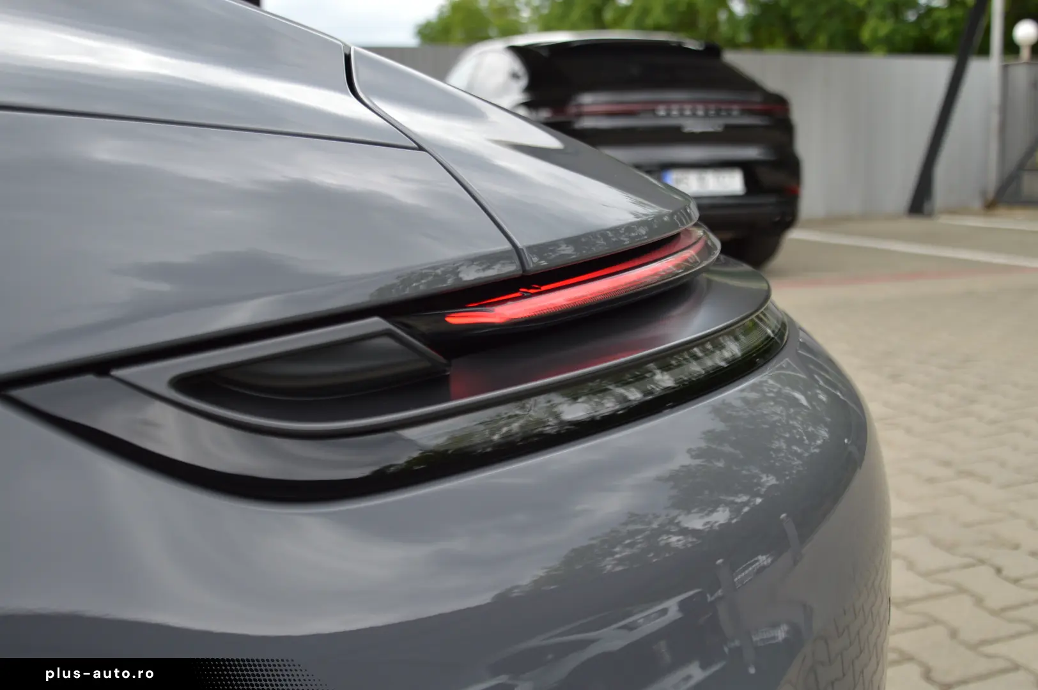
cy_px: 345
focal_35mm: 36
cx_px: 519
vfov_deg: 36.8
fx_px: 1037
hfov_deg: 53.2
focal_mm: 24
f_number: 4
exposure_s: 1/400
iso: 200
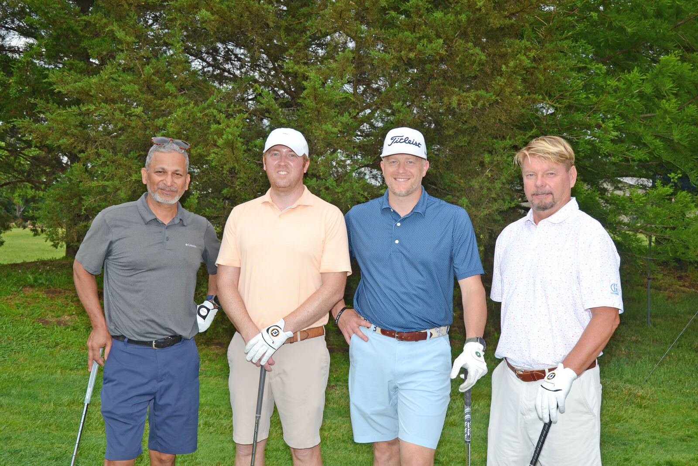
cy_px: 233
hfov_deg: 46.4
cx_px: 349
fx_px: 814
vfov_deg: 31.9
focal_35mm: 42
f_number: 6.3
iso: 100
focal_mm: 28
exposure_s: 1/160
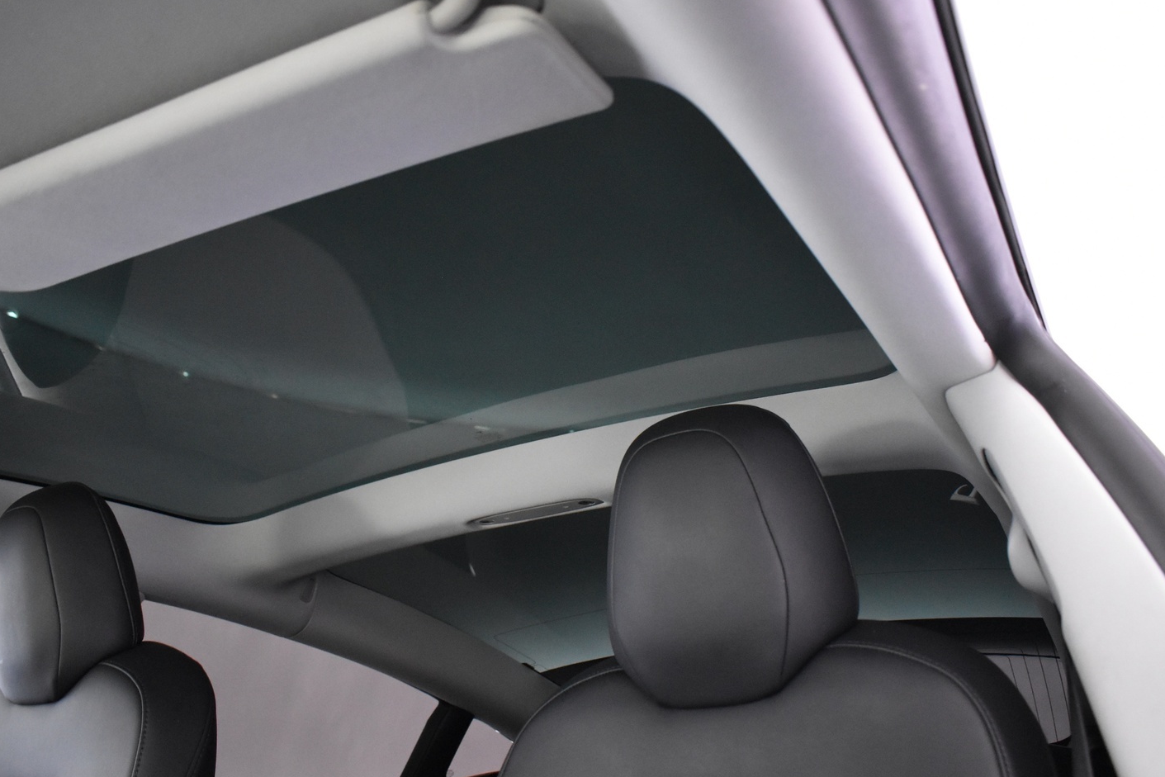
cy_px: 438
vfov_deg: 42.3
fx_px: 1003
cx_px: 547
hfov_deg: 60.2
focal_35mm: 31
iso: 3200
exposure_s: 1/20
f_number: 3.5
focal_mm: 18
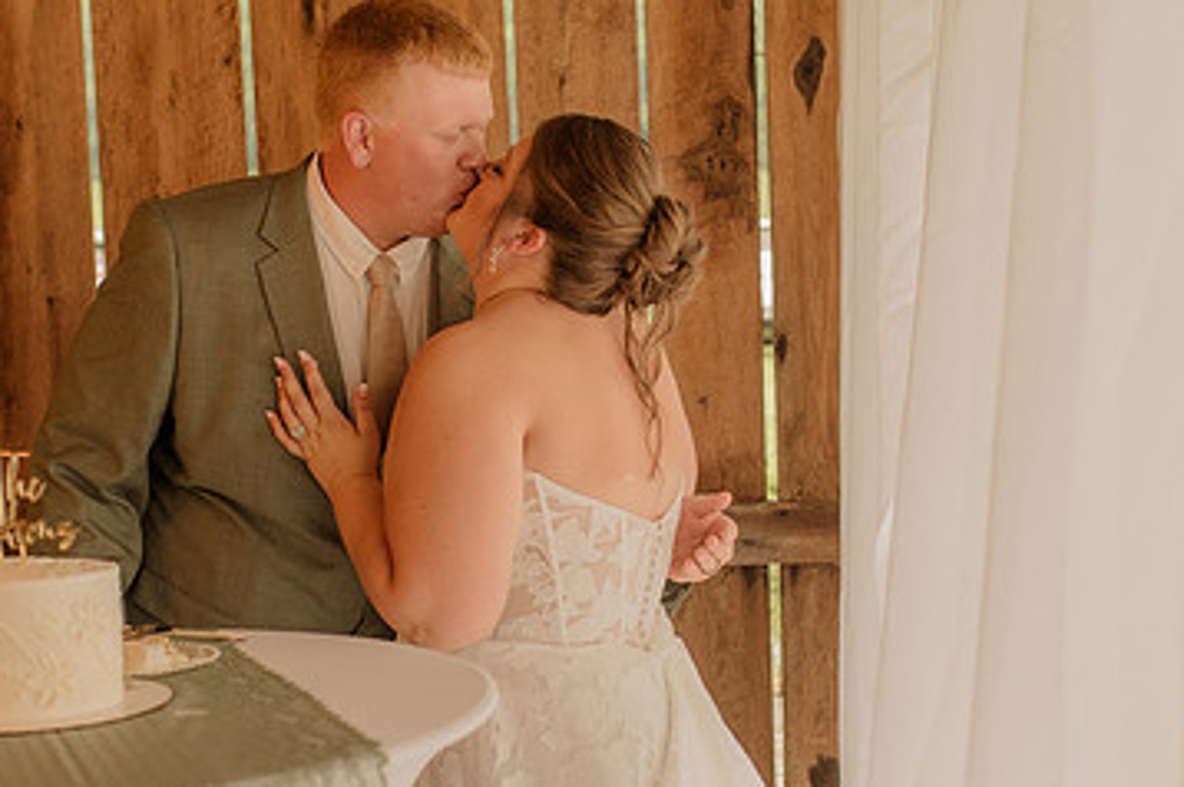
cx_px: 597
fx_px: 2201
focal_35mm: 67
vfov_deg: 20.3
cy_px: 453
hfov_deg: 30.1
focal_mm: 35
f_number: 2.5
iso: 640
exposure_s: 1/200
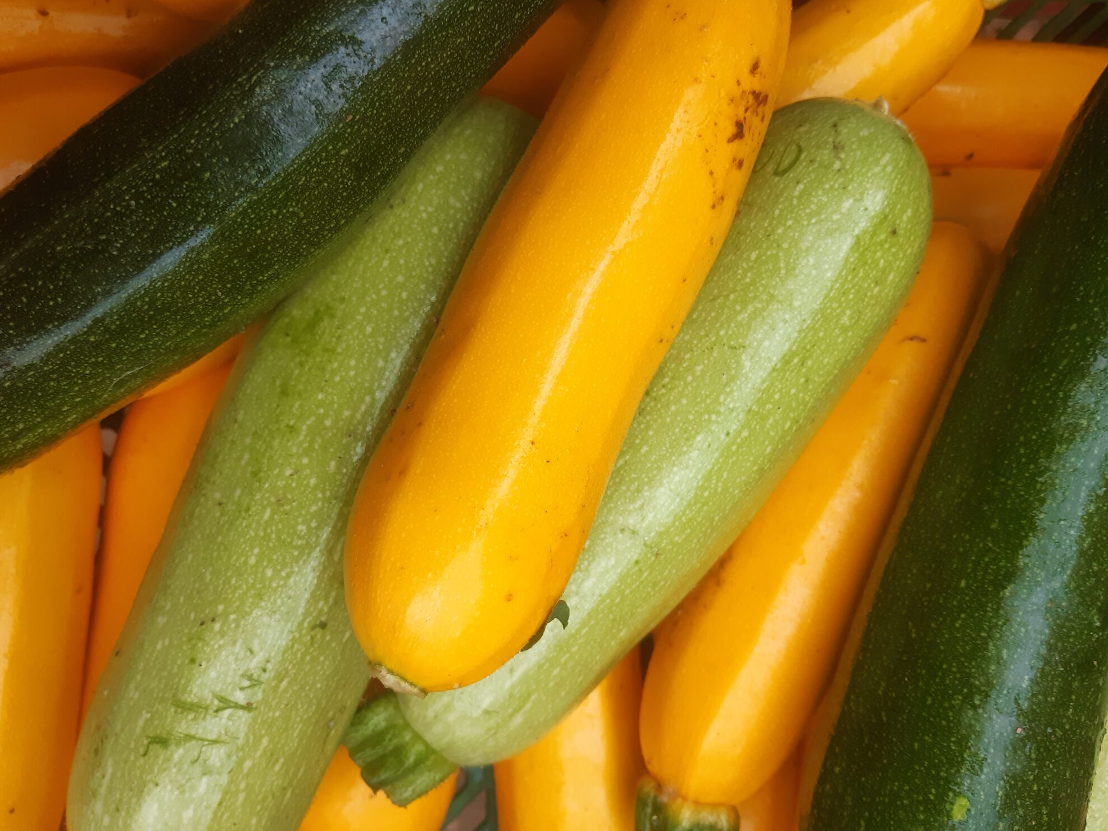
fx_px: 864
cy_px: 422
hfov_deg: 65.3
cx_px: 556
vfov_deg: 51.4
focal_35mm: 27
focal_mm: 3.92
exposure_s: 1/50
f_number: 1.7
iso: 64
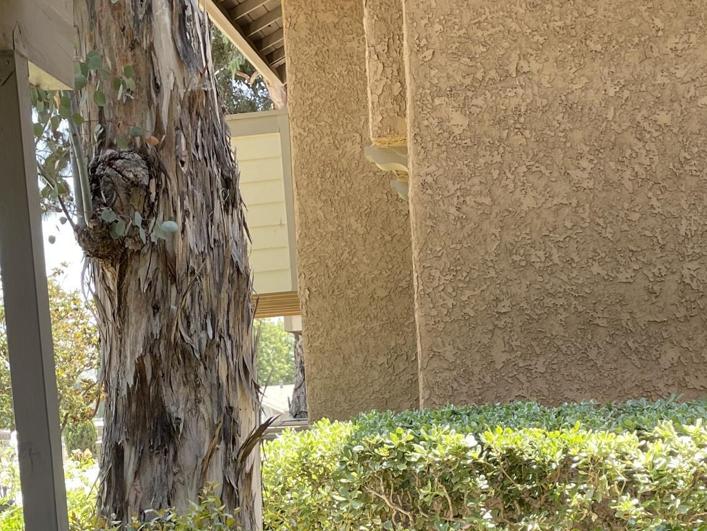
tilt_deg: -8.8
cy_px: 625
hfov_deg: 28.2
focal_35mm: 69
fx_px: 1410
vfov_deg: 20.1
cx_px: 347
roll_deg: +3.7
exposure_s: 1/180
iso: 32
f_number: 1.6
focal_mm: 4.2
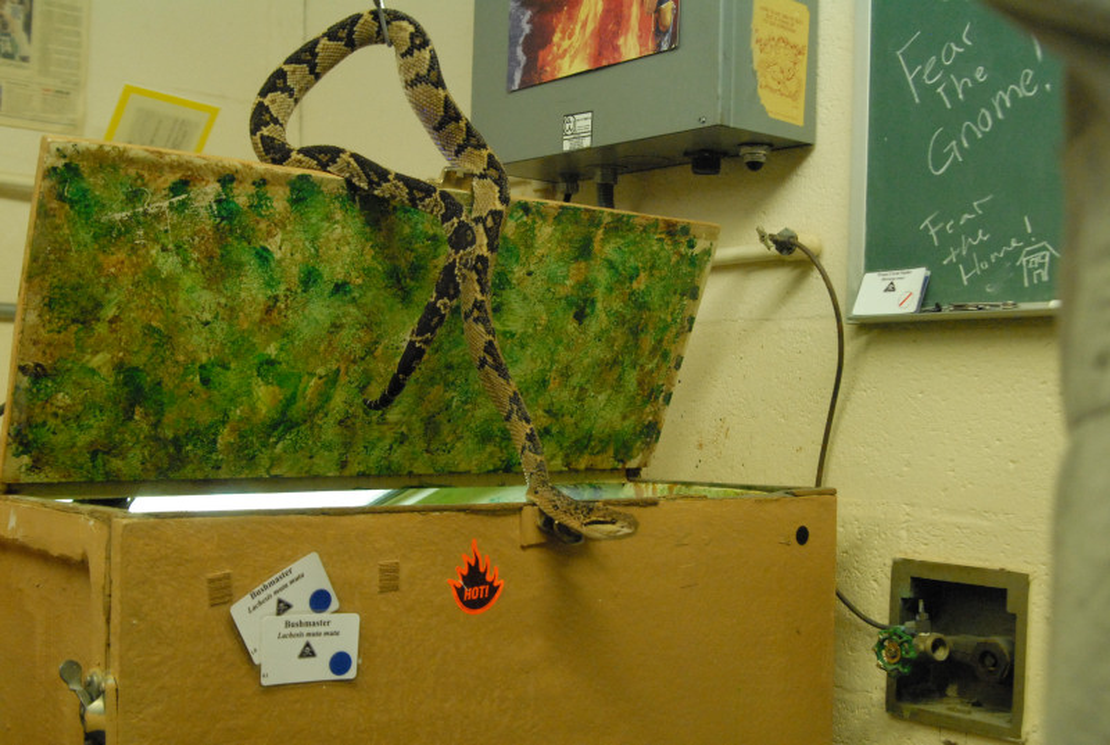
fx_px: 1298
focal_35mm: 42
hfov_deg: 46.3
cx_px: 555
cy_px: 372
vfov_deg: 32.0
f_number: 4.5
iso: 1600
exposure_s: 1/80
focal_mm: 28
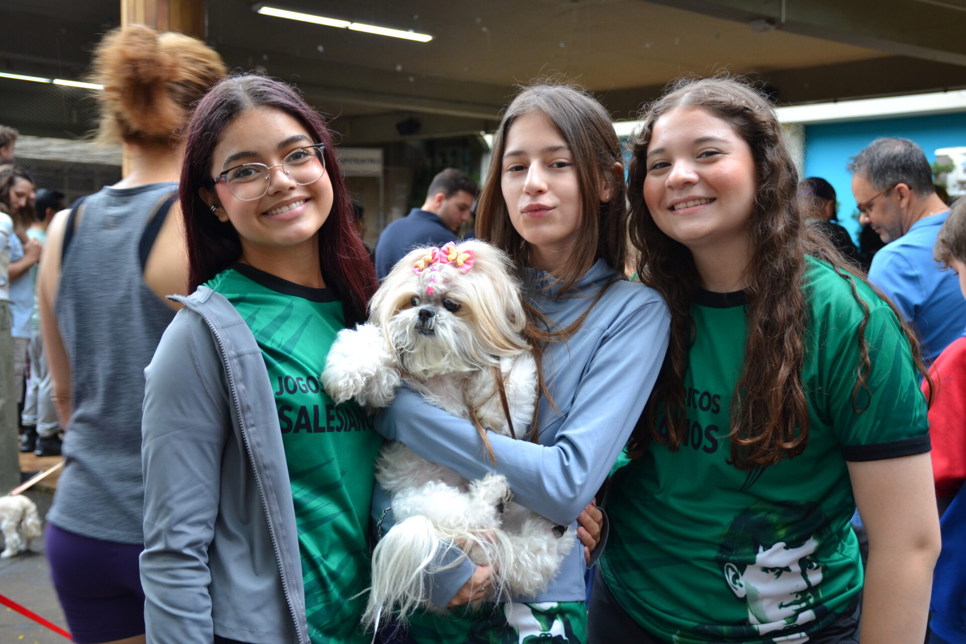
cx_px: 483
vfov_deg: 26.5
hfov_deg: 38.9
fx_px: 1368
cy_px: 322
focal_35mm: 51
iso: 400
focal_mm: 34
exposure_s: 1/30
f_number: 4.2
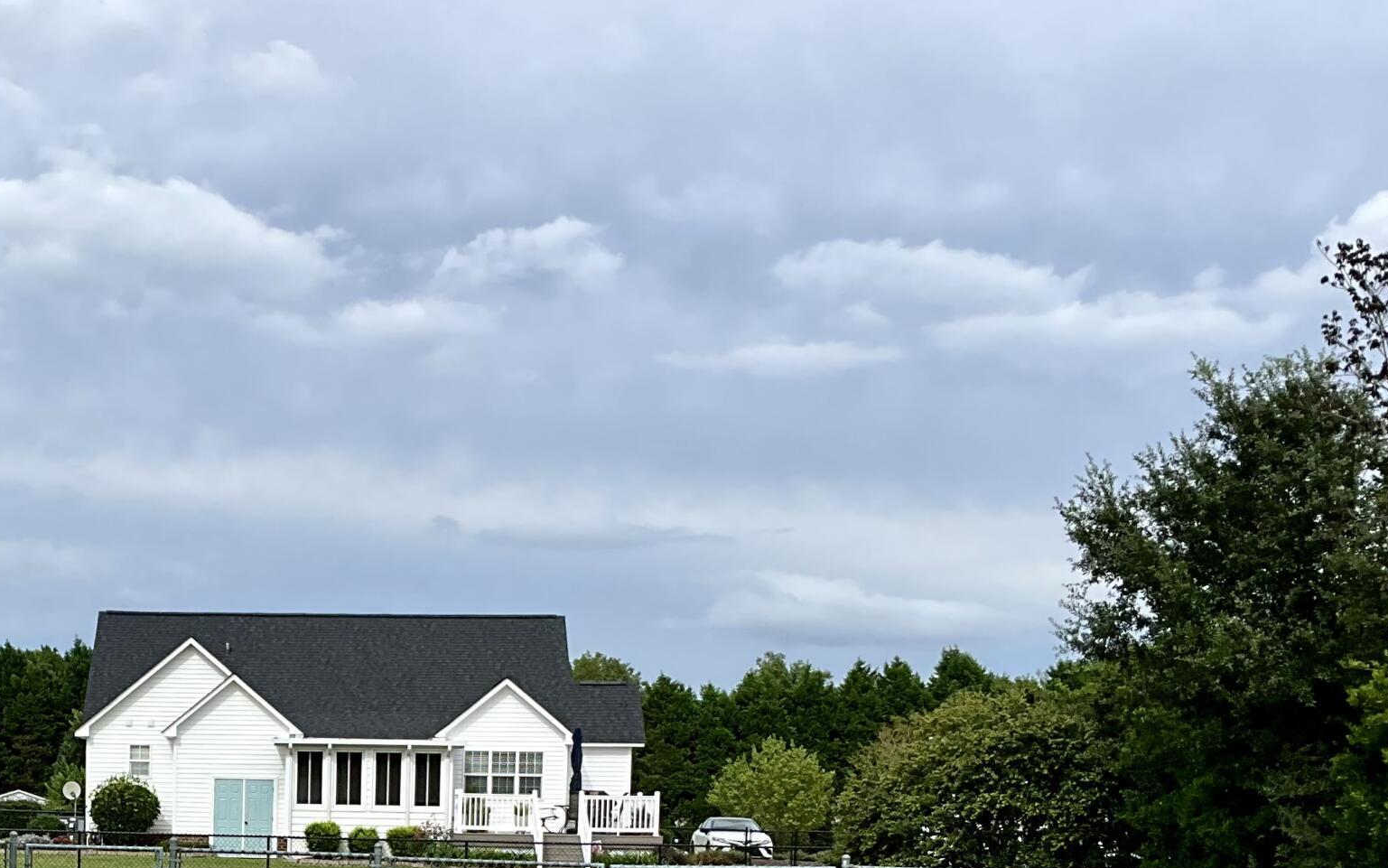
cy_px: 972
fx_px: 2270
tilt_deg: -3.0
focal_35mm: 60
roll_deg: -1.3
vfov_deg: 20.6
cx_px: 176
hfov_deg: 32.5
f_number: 1.8
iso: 25
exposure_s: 1/1534
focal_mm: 3
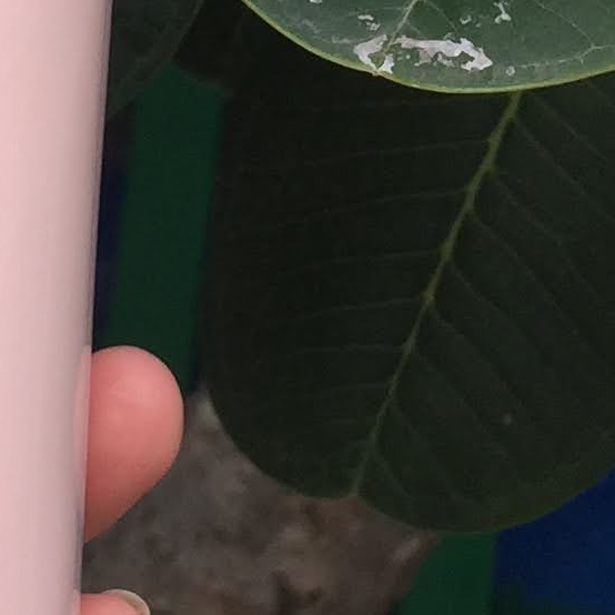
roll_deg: -7.3
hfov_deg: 11.5
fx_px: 3035
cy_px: -81
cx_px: 482
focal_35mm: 151
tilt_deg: +2.7
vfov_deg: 11.4
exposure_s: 1/324
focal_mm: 4.15
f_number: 2.2
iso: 32
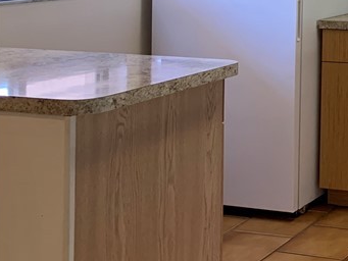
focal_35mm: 78
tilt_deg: -1.1
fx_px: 784
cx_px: 517
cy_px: -49
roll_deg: -0.2
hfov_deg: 21.2
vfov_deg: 18.0
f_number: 1.8
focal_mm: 4.25
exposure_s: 1/60
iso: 160
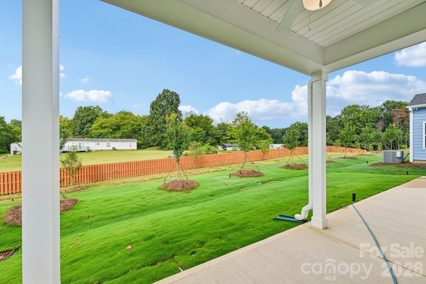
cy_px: 142
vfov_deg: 81.2
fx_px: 166
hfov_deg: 104.3
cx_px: 213
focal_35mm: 14
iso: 100
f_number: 8
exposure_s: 1/320
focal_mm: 14
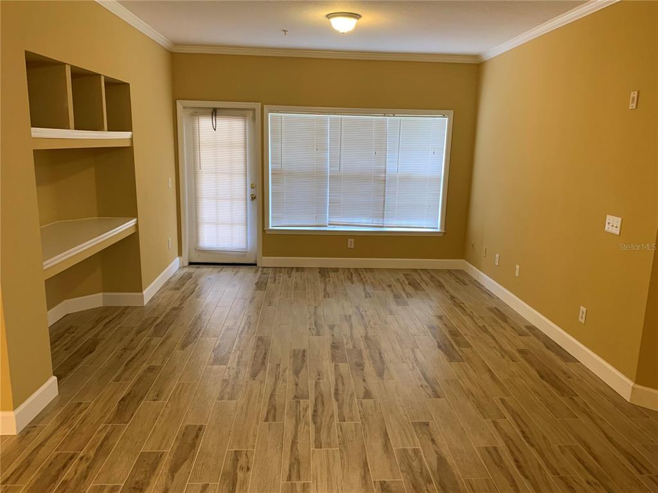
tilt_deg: -11.5
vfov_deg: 53.1
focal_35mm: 26
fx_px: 494
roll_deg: -1.6
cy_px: 246
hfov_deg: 67.3
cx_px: 329
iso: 160
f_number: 1.8
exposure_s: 1/60
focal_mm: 4.25
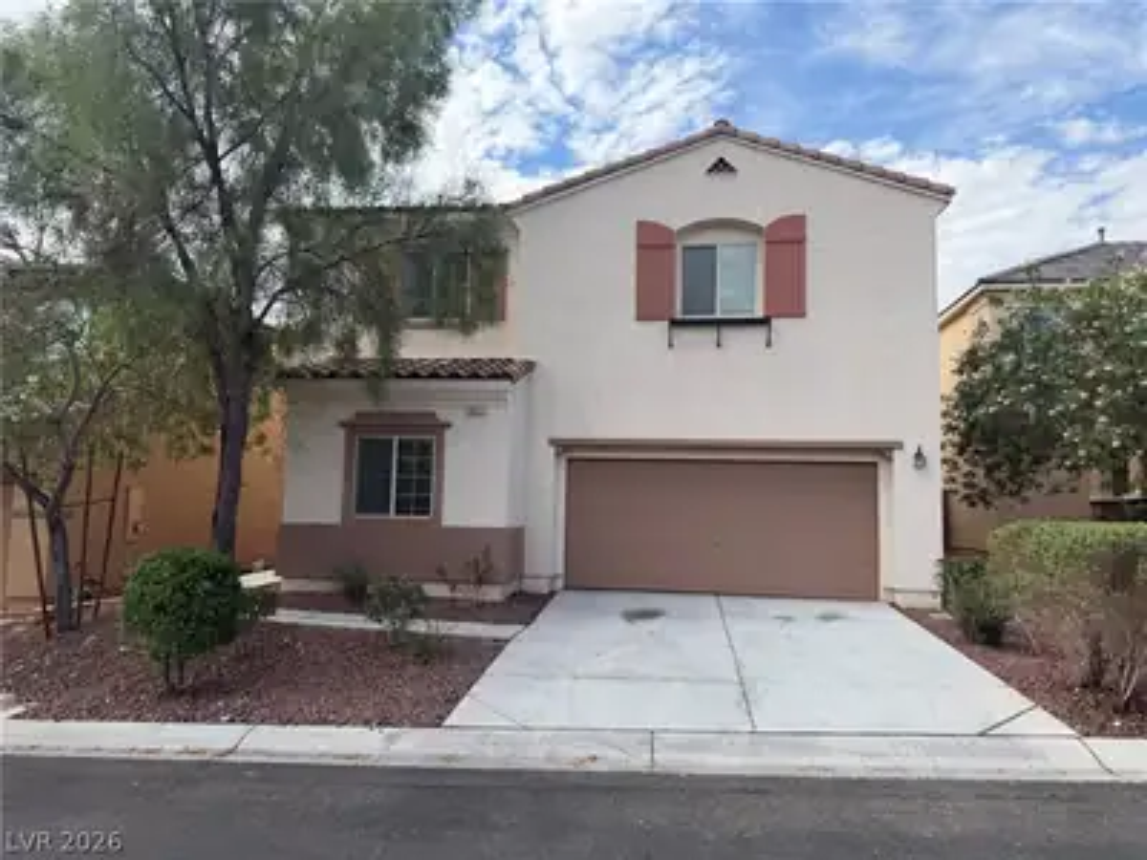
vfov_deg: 56.8
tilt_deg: +6.4
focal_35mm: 24
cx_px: 574
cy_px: 430
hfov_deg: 71.6
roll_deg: -1.1
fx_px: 795
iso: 80
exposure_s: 1/2299
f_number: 1.78
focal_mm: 6.76
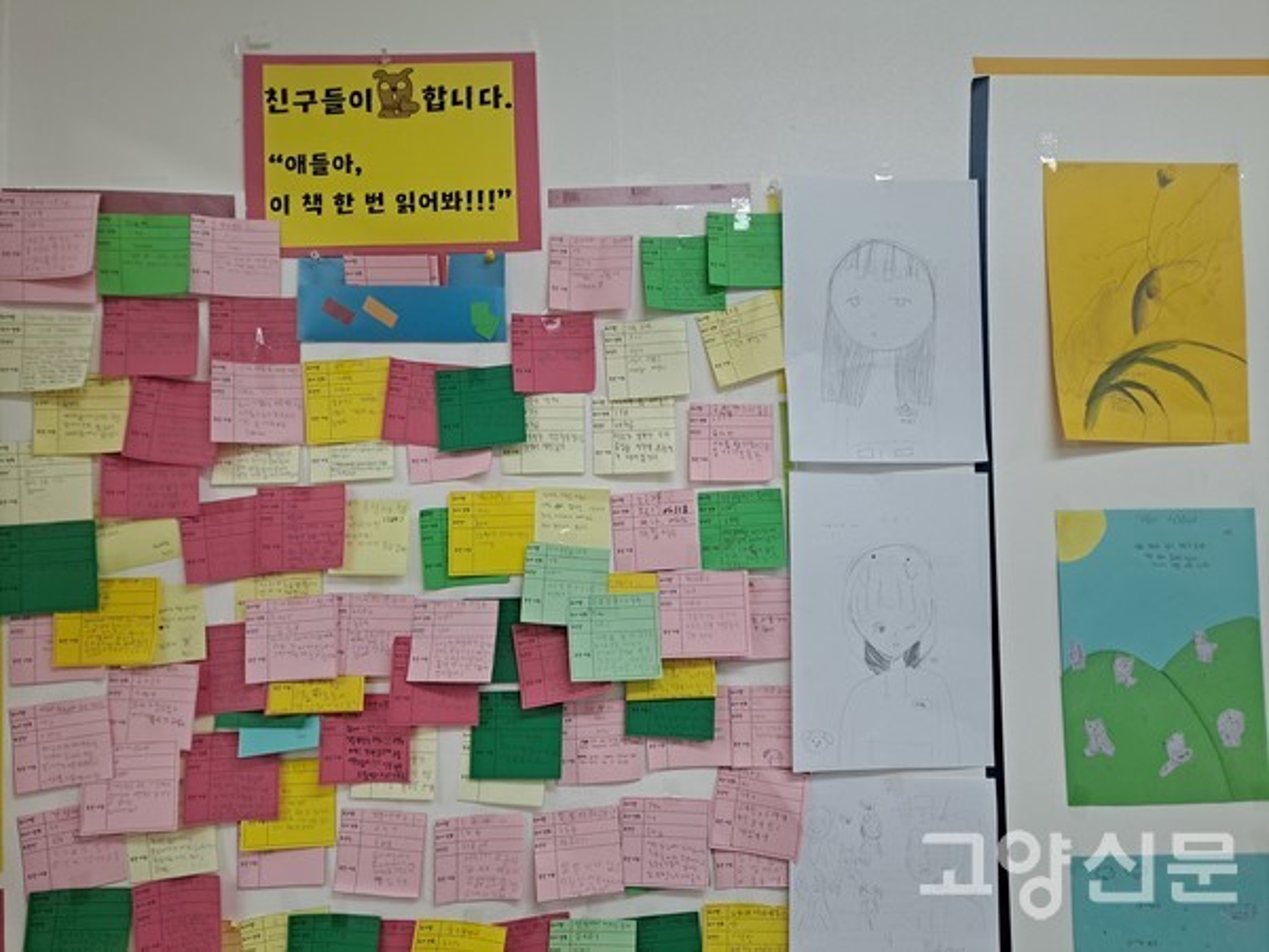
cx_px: 634
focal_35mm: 25
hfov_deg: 69.4
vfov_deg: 54.9
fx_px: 916
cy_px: 476
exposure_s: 1/50
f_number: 2
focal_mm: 4.6
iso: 80
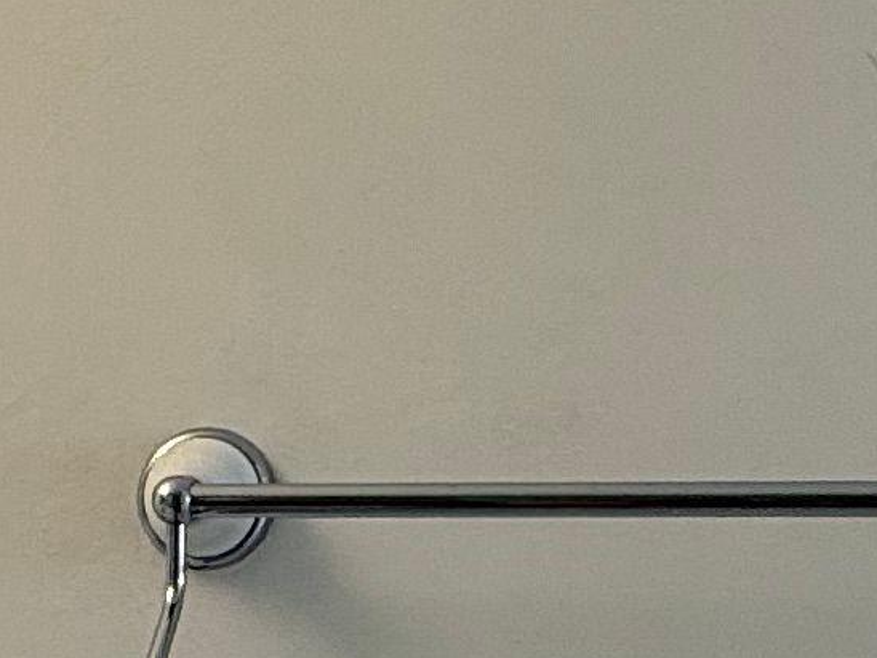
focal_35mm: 103
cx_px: -2
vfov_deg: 13.9
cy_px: 791
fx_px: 2610
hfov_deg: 18.6
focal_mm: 2.22
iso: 50
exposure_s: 1/120
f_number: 2.2
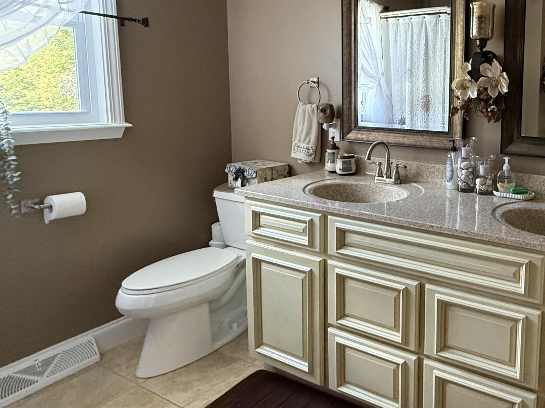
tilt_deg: -6.0
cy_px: 136
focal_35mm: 25
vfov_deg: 53.8
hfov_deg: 59.9
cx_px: 481
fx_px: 394
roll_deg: -1.7
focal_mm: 2.22
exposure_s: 1/60
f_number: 2.2
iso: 500
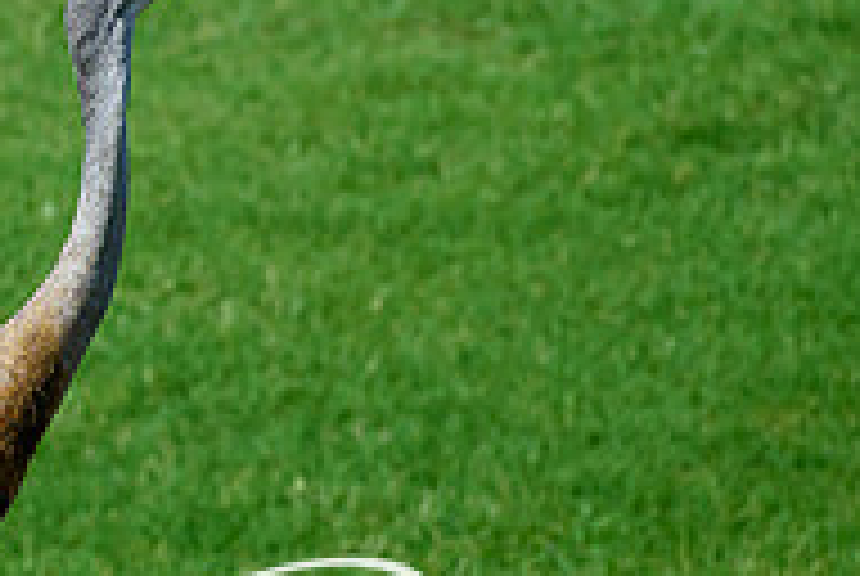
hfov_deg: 2.8
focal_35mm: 728
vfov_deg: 1.9
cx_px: -185
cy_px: 385
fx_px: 17418
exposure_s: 1/2000
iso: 360
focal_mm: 160
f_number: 5.6
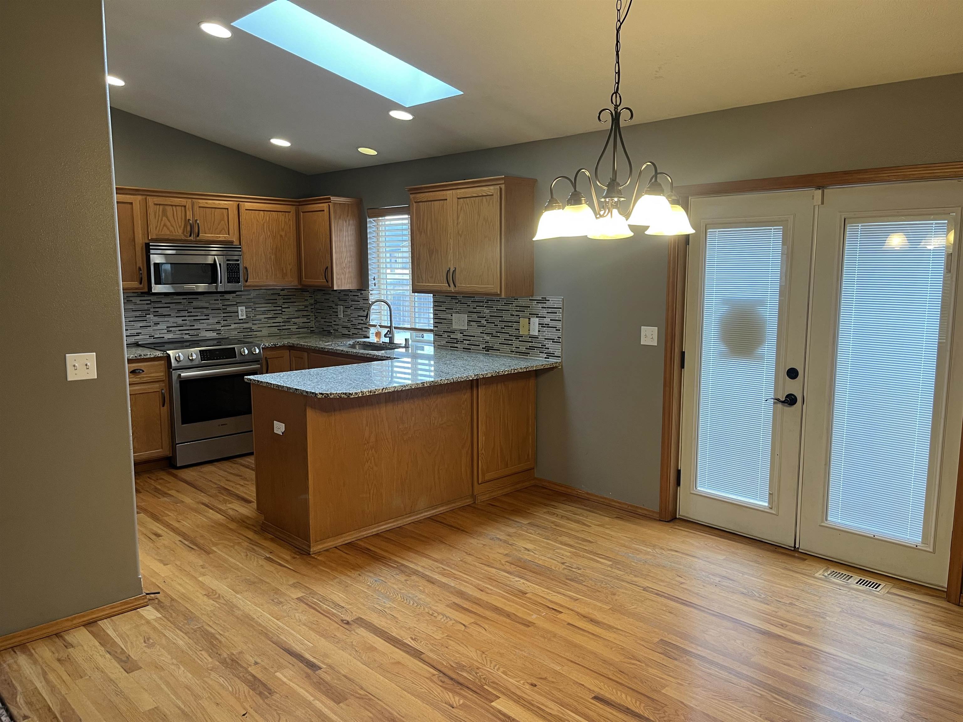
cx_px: 482
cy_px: 361
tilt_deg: -8.0
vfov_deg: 53.1
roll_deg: +0.3
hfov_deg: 67.3
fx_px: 723
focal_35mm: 26
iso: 100
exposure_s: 1/60
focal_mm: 5.1
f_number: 1.6
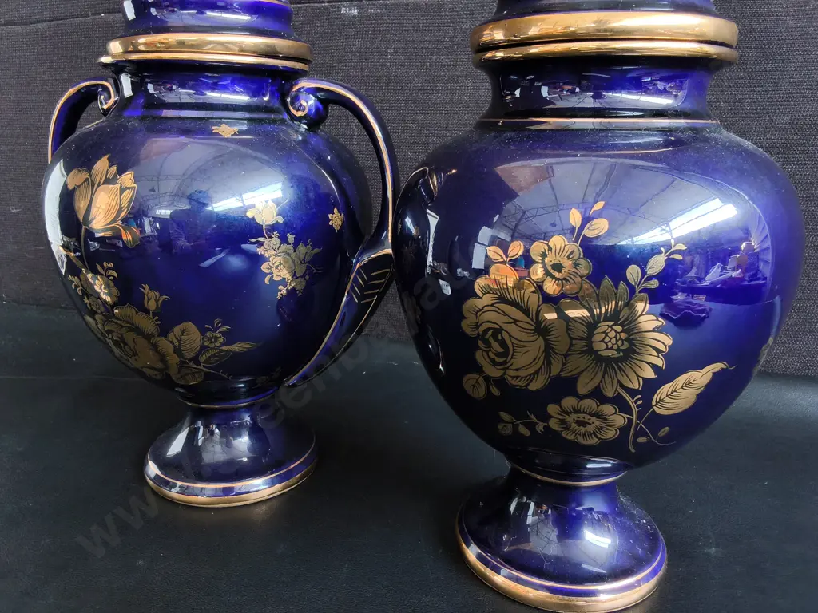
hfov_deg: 65.3
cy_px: 306
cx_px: 409
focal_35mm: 27
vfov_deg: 51.4
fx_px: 638
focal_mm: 2.87
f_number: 2
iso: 125
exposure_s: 1/100
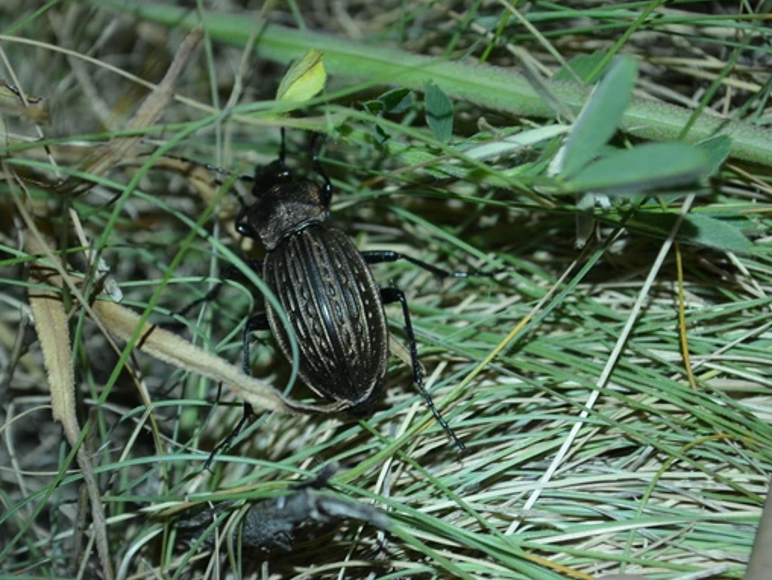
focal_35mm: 94
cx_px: 314
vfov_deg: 15.7
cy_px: 265
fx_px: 2097
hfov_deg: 20.8
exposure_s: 1/60
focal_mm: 52
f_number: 8
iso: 360
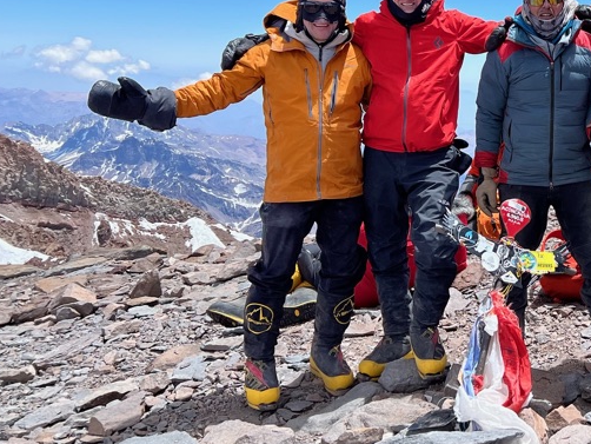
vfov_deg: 27.1
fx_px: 905
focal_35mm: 53
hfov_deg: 33.5
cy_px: 98
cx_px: 569
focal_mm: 5.7
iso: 50
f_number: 1.5
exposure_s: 1/3968
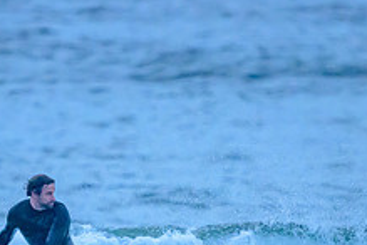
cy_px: 279
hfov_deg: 1.0
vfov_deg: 0.6
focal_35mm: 2116
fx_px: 21570
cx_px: 99
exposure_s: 1/2000
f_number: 6.3
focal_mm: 800
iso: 7200
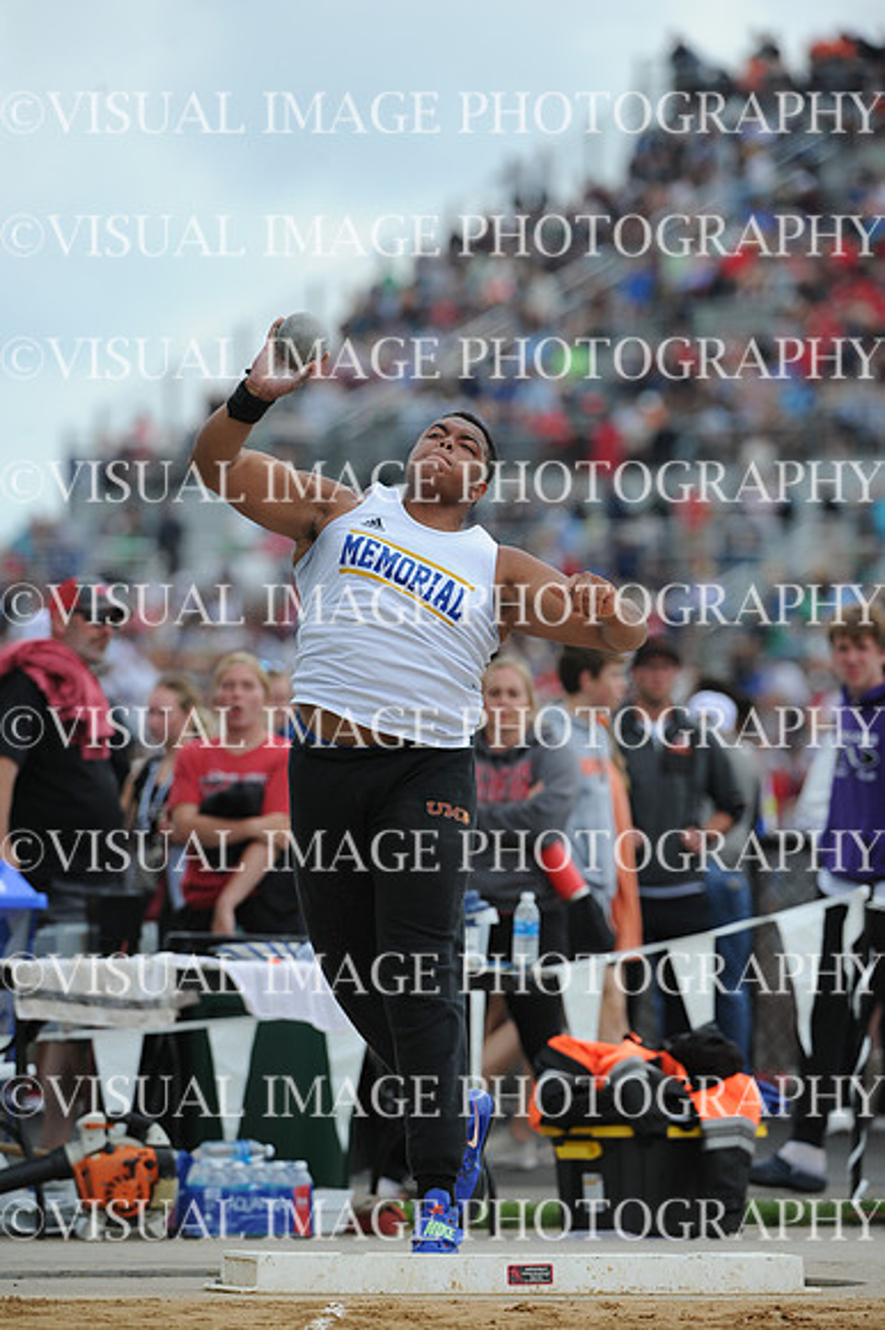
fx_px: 12182
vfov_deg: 6.2
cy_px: 665
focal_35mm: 330
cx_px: 442
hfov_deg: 4.2
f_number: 5
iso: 720
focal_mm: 330
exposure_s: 1/2000
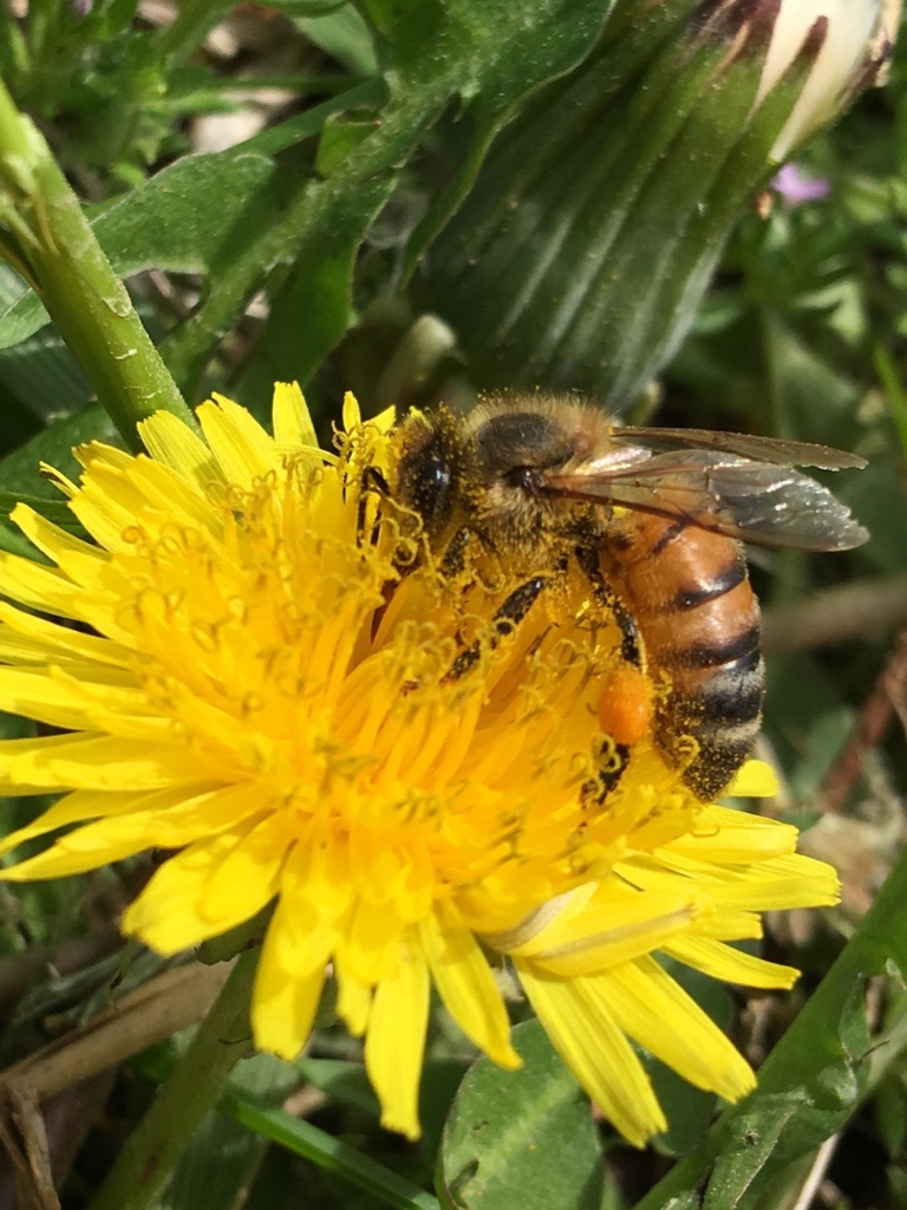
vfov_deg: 61.7
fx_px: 1013
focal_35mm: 29
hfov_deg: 48.2
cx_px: 454
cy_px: 605
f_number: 2.2
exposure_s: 1/1508
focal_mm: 4.15
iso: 25
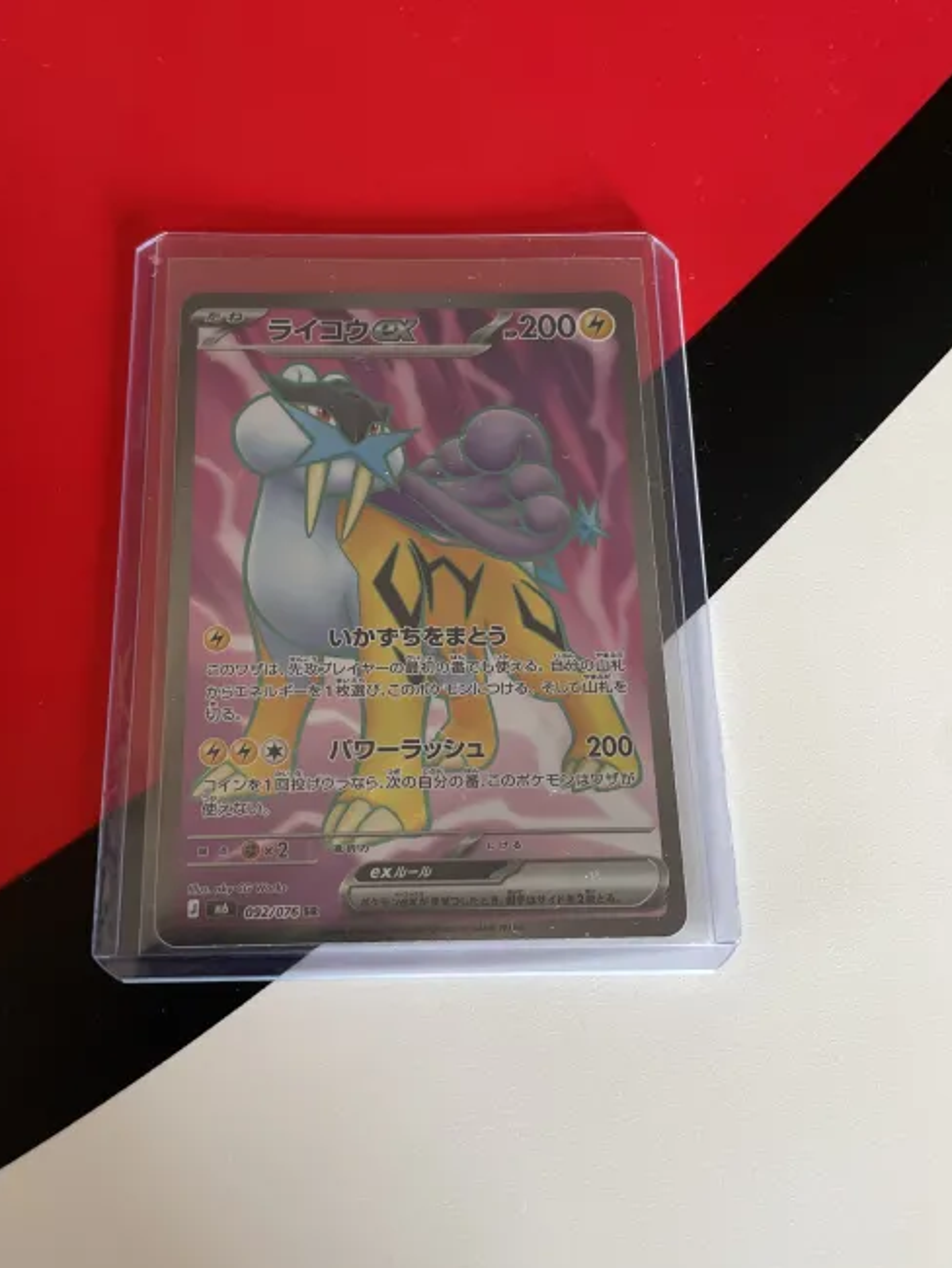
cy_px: 609
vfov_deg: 56.8
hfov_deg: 44.1
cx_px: 421
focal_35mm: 32
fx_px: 1173
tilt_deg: -71.7
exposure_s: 1/60
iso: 200
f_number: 1.6
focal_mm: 4.2
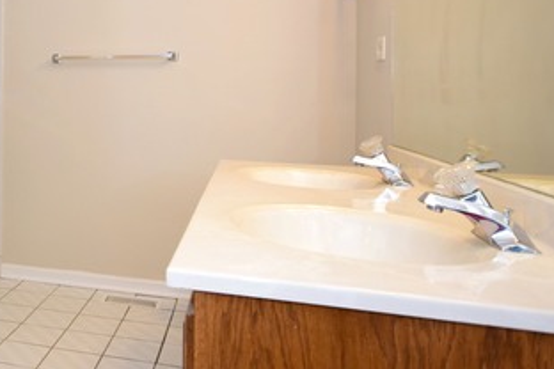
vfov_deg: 32.8
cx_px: 30
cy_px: 98
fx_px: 616
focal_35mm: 40
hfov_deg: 43.2
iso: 500
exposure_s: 1/60
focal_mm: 13
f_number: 6.3
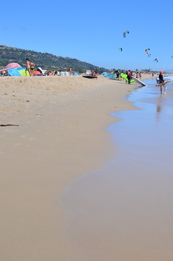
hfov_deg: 27.5
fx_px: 348
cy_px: 115
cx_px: 131
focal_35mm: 48
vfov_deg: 41.1
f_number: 3.5
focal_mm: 18
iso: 160
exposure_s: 1/1000
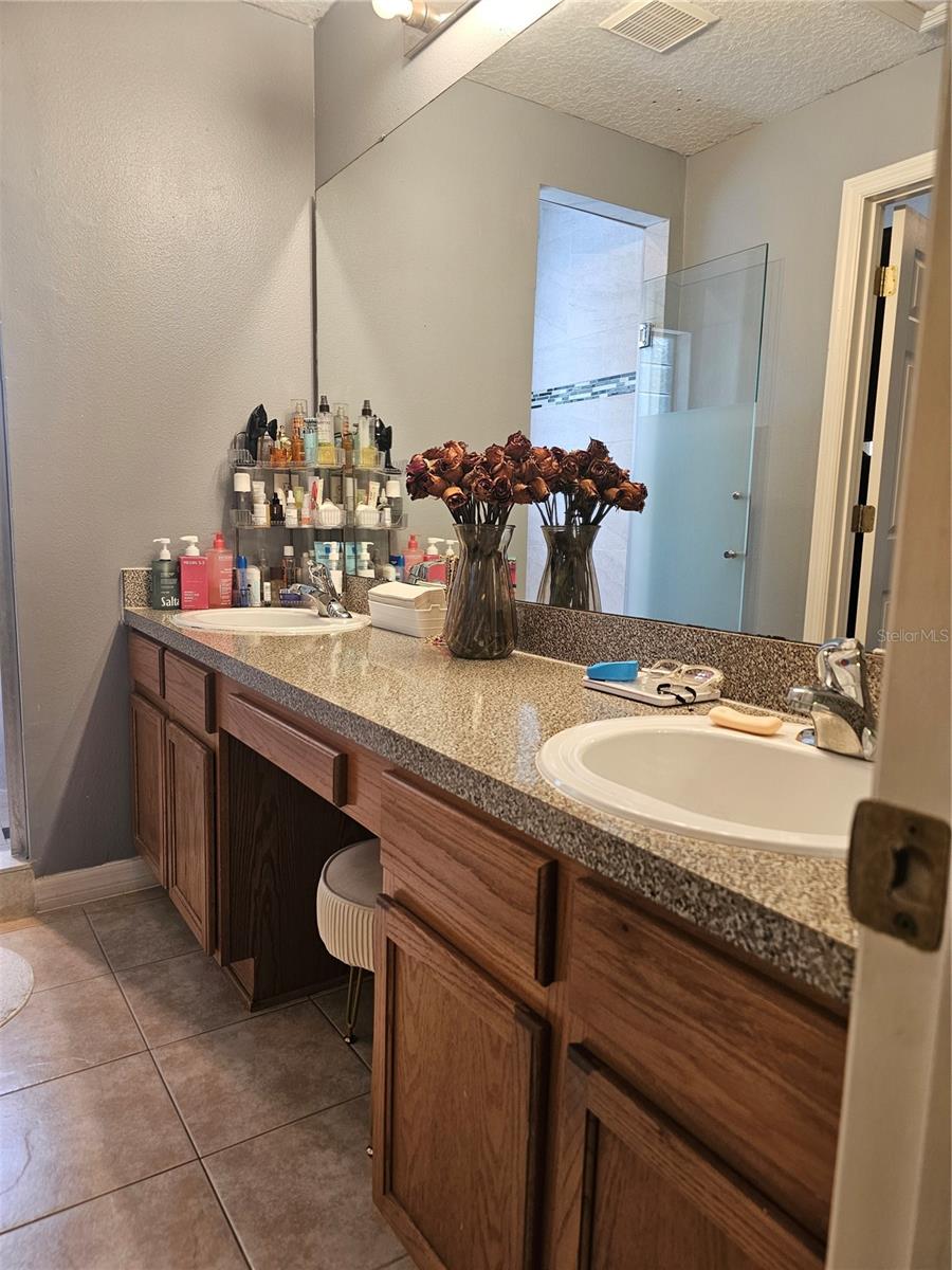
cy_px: 635
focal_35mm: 23
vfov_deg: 73.9
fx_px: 843
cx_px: 476
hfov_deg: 58.9
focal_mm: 6.3
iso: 125
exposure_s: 1/51
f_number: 1.7
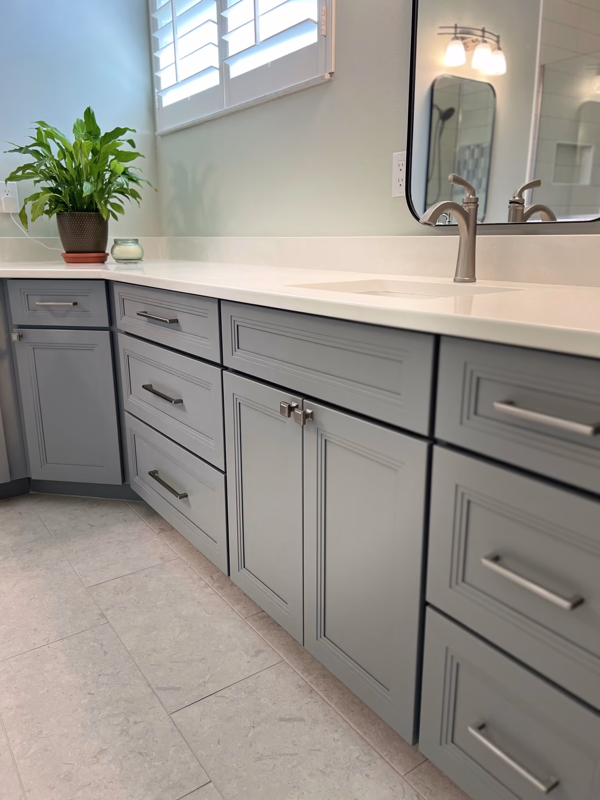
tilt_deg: -16.9
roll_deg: -0.1
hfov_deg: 53.1
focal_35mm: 26
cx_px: 300
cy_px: 400
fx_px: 601
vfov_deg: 67.3
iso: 125
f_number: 1.5
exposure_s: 1/120
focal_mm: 5.7
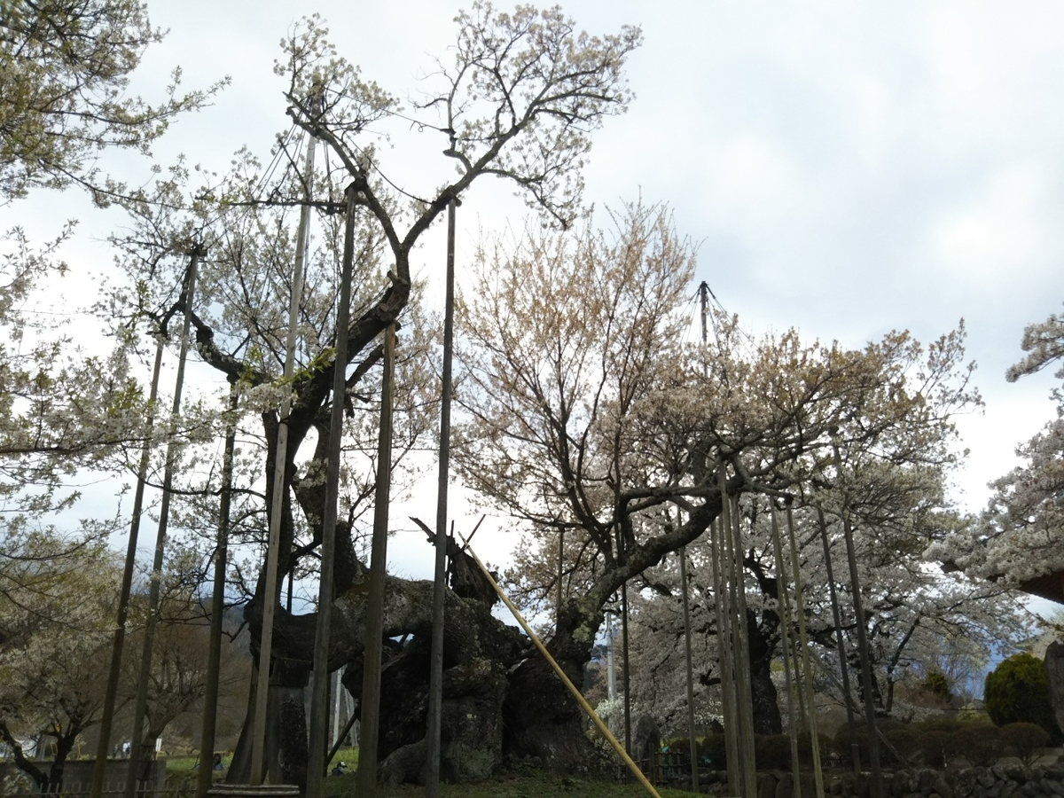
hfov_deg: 60.0
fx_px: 922
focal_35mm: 30
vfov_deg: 46.8
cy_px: 399
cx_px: 532
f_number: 2.2
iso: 25
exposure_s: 1/371
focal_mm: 4
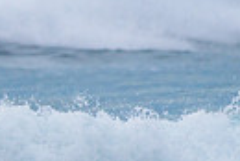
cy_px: 198
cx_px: -279
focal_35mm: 2740
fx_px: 18287
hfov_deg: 0.8
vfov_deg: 0.5
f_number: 5.6
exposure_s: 1/2000
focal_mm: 500
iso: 200
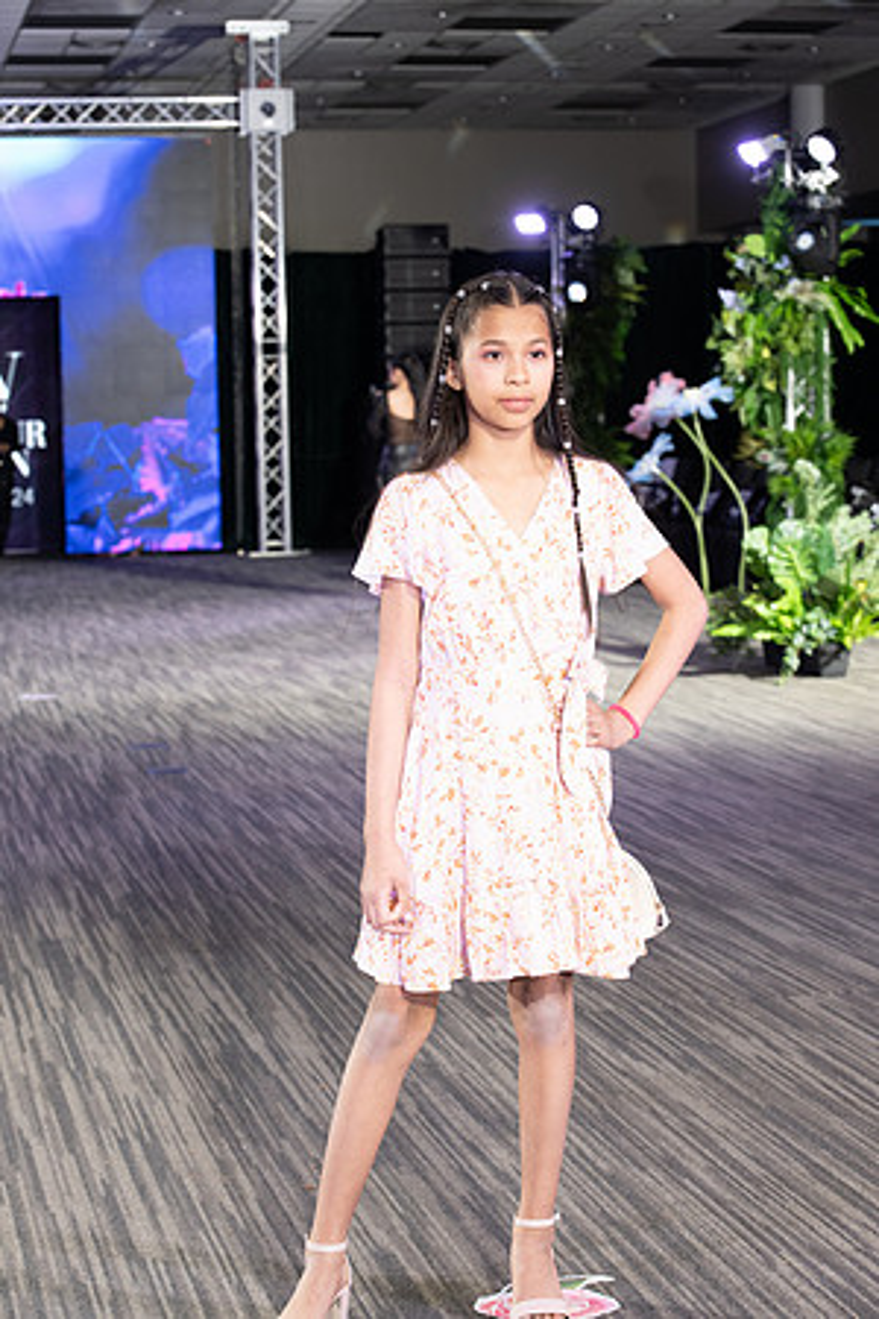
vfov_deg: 27.0
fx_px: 2747
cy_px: 660
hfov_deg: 18.2
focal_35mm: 75
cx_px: 440
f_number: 6.3
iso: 1600
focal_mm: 75
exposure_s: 1/160
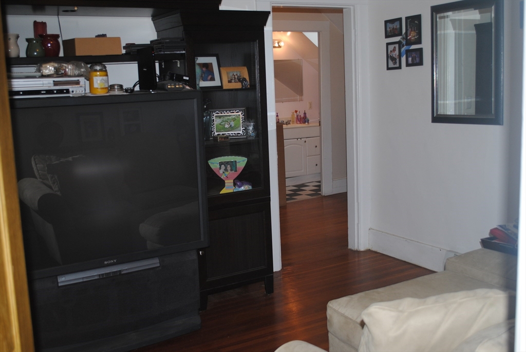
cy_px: 176
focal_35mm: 39
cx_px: 263
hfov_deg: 49.5
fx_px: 571
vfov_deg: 34.3
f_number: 4.2
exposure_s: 1/60
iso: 200
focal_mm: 26
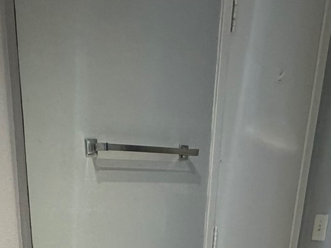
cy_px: 488
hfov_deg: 34.2
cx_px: 122
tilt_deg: -28.3
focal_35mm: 56
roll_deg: +1.3
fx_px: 535
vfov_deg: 18.2
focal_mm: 2.22
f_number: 2.2
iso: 250
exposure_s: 1/120
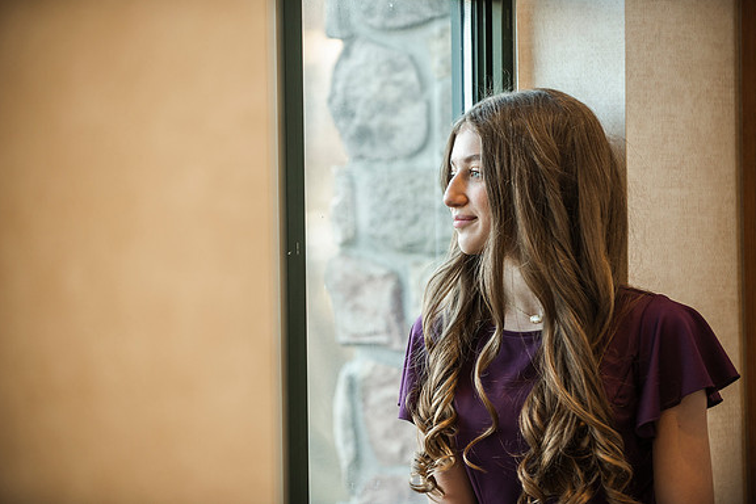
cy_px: 251
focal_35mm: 131
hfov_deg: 15.6
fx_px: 2751
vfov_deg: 10.5
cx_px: 379
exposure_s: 1/125
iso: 1000
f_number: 2.8
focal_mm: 130
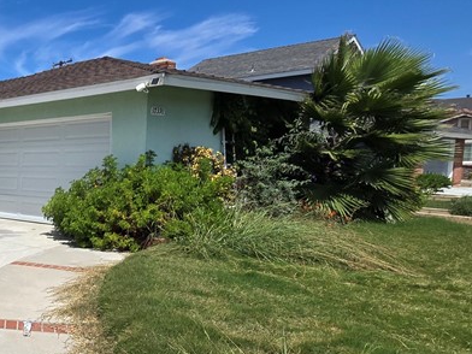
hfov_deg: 38.9
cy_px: 207
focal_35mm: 34
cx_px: -99
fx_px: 464
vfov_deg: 41.7
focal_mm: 2.2
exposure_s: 1/4222
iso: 50
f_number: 2.2
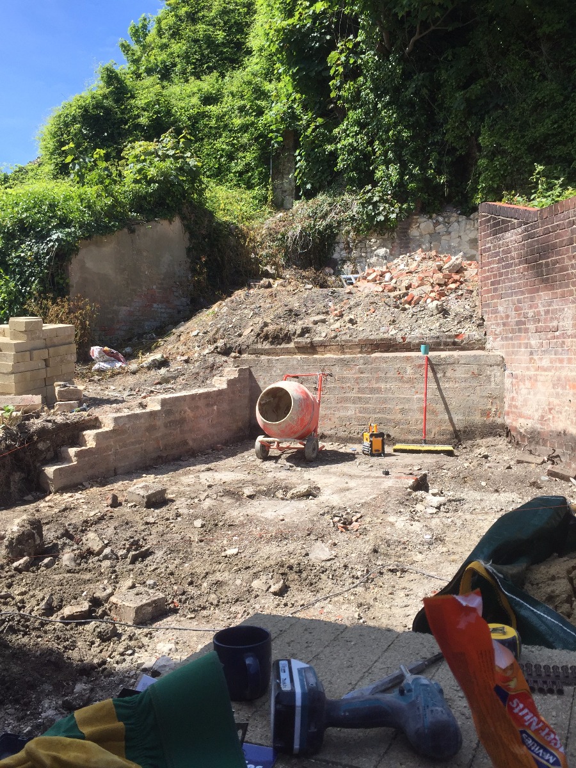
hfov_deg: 48.2
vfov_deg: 61.7
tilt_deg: -2.6
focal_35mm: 29
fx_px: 643
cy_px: 384
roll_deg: +0.8
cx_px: 288
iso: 32
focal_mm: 4.15
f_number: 2.2
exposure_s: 1/1041
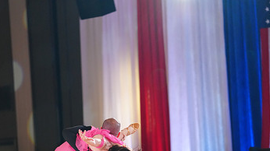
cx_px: 133
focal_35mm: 248
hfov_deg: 8.7
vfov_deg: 4.9
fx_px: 1774
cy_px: 200
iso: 3200
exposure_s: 1/640
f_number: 2.8
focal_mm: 141
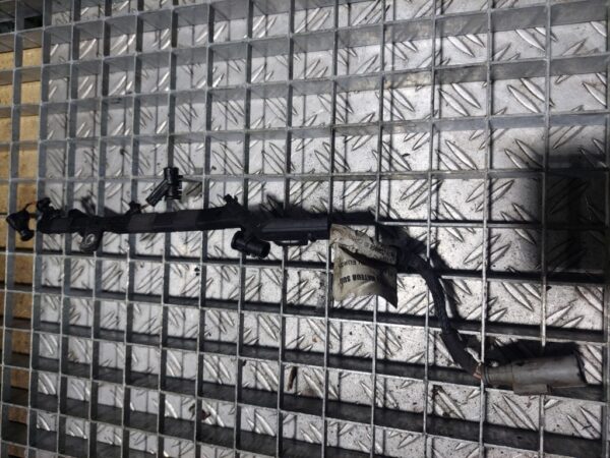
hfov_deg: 69.4
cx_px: 305
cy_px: 229
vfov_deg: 54.9
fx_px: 441
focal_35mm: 25
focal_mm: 5.23
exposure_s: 1/50
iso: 125
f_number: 1.8
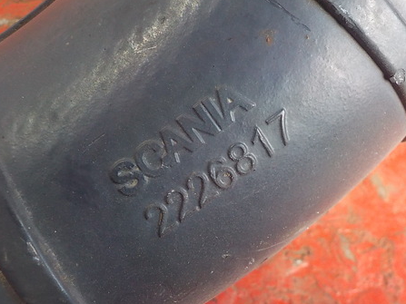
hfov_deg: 43.8
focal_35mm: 43
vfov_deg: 33.3
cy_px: 199
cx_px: 230
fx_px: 504
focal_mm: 4.1
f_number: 3.3
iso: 220
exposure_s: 1/30
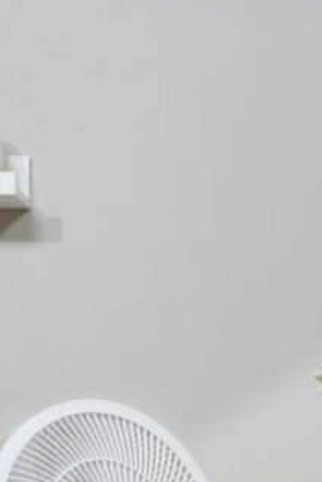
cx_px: 401
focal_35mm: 156
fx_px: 2085
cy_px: 863
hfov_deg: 8.7
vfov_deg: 12.1
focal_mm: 42.7
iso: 200
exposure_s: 1/20
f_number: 3.5
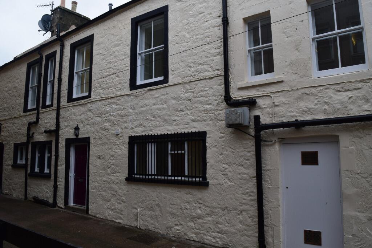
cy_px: 124
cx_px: 186
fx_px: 279
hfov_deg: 67.4
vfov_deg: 47.9
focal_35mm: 27
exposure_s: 1/125
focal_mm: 18
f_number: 9
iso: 400
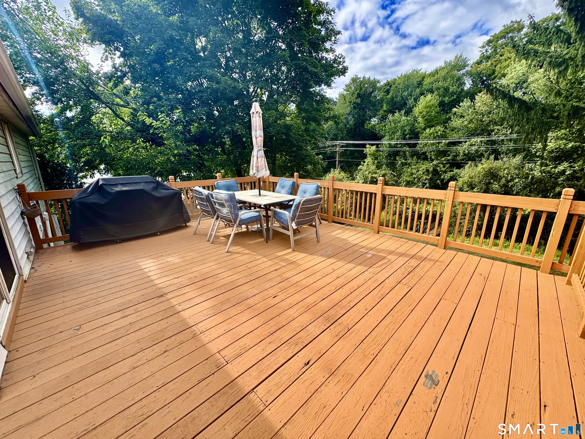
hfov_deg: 102.1
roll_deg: +0.5
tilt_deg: -14.7
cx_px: 292
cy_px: 220
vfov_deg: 85.7
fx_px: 237
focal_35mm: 14
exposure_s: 1/587
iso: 40
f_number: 2.2
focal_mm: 2.22
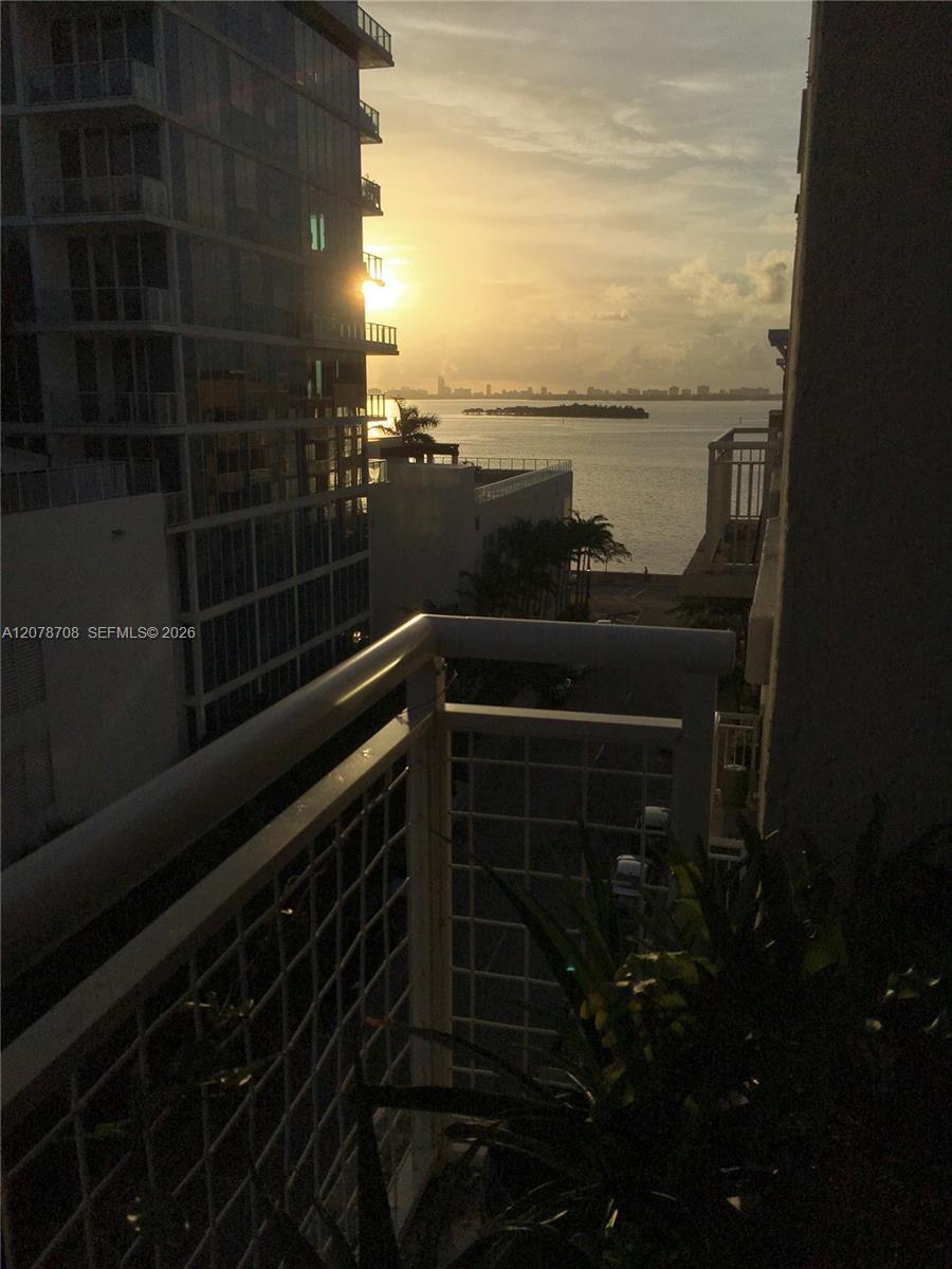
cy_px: 634
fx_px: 1063
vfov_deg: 61.7
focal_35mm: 29
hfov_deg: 48.2
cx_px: 476
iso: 25
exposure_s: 1/15385
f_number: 2.2
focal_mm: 4.15
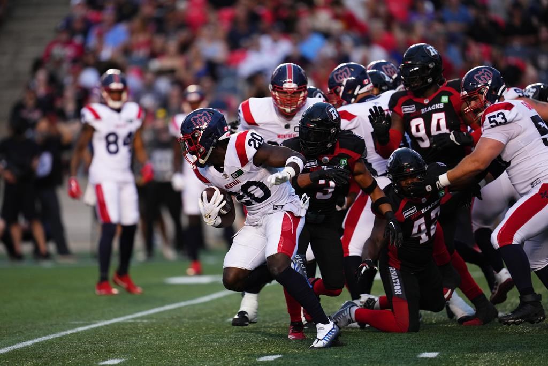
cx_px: 274
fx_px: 6089
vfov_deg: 3.4
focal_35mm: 400
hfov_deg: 5.2
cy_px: 183
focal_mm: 400
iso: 1600
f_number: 2.8
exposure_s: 1/1600
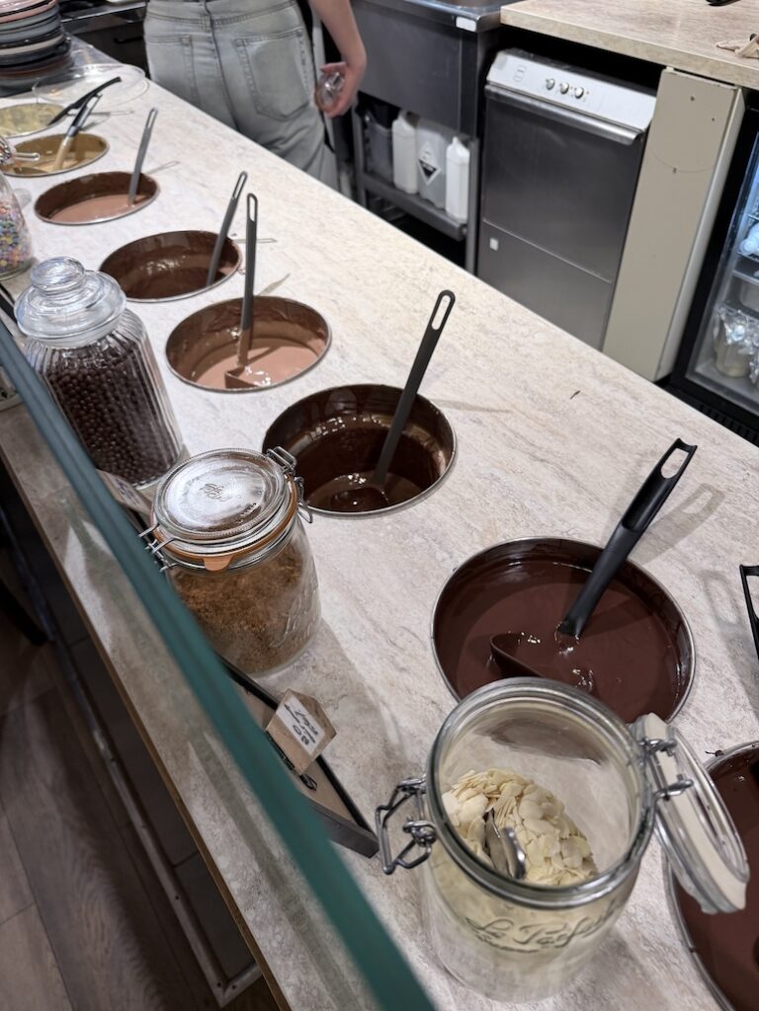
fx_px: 702
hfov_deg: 56.8
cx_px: 380
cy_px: 506
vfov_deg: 71.6
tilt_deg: -47.0
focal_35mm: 24
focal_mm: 6.76
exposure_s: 1/100
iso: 160
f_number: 1.78
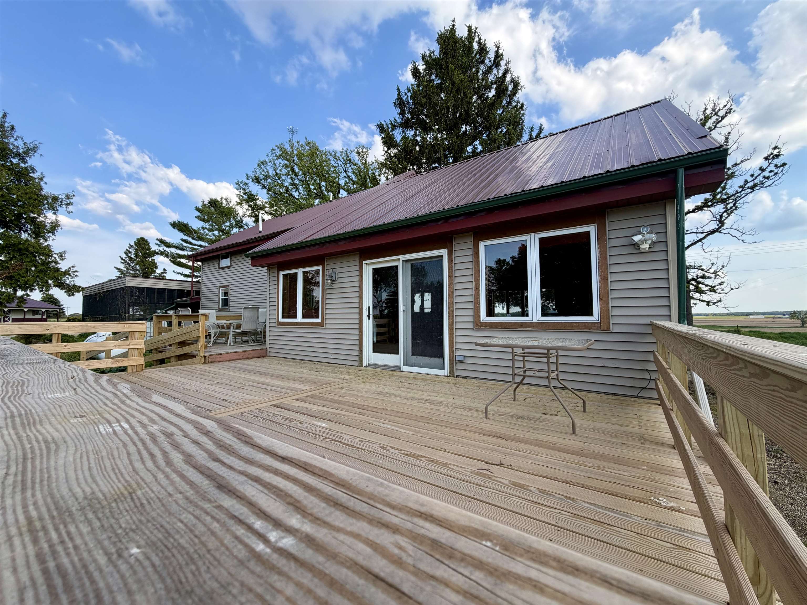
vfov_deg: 85.7
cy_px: 302
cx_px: 404
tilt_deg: +2.8
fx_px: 326
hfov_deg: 102.1
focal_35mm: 14
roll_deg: +0.7
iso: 40
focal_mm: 2.22
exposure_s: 1/770
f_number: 2.2
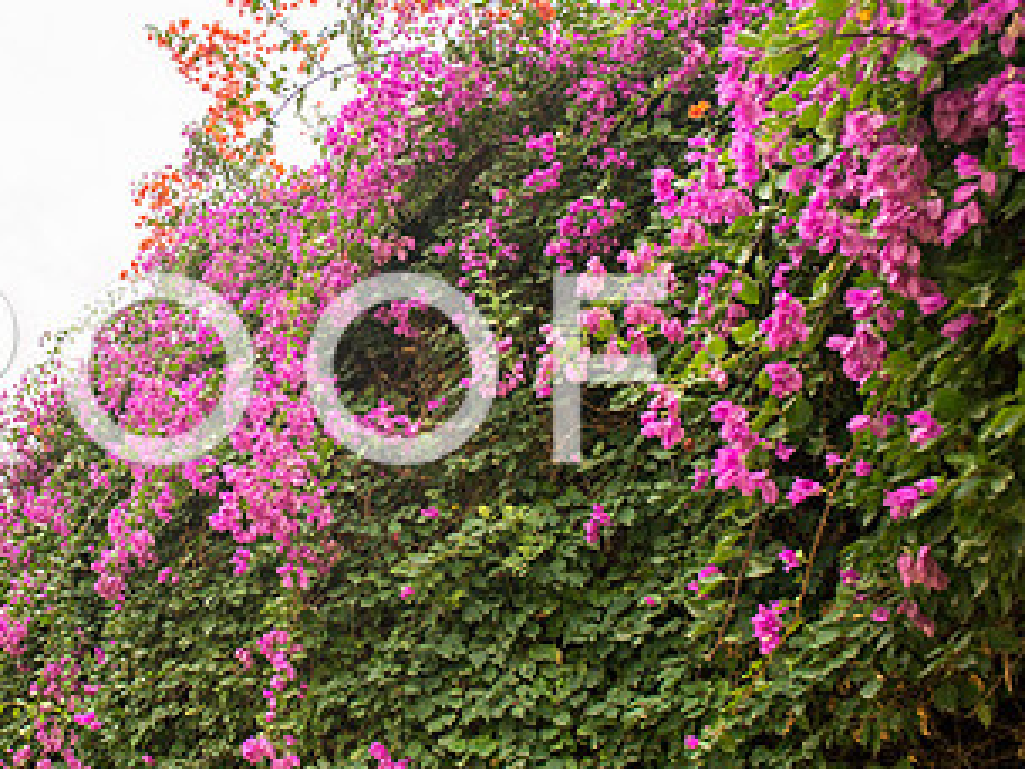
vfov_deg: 32.9
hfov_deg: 40.9
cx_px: 185
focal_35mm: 44
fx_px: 1303
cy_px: 369
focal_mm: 24
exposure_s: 1/250
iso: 100
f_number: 3.5
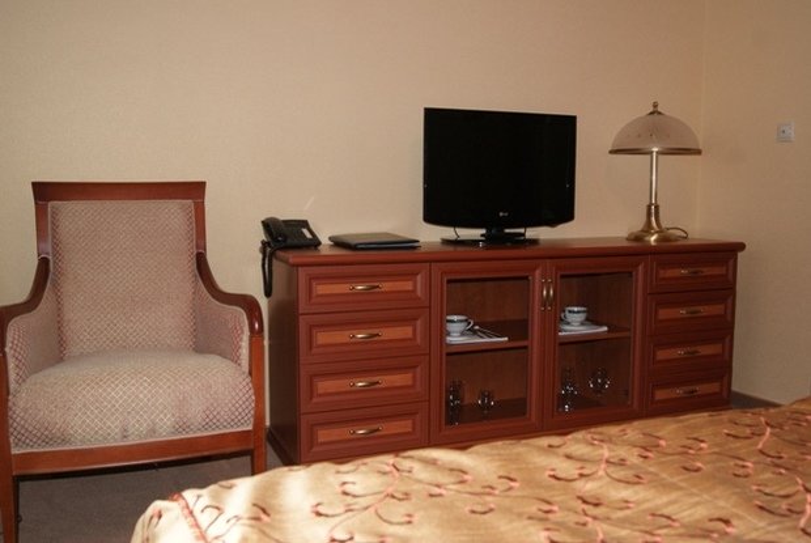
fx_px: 744
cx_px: 406
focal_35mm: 33
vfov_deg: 40.1
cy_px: 272
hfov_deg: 57.2
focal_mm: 22
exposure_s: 1/60
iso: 400
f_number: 5.6
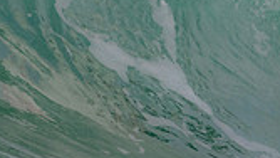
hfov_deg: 0.6
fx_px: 25789
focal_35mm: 3473
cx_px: 329
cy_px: -137
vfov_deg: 0.4
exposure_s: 1/2000
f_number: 11
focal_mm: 800
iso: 1800
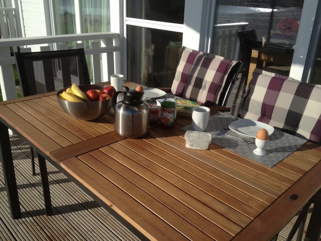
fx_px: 325
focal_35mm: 35
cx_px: 160
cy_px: 120
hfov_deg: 52.6
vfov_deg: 40.7
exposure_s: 1/2123
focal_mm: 4.28
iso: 50
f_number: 2.4
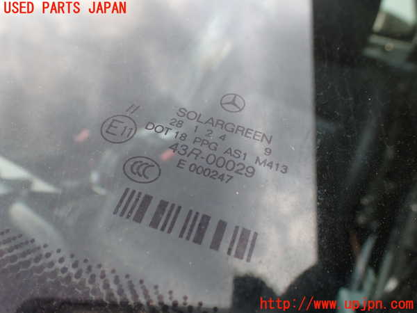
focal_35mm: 30
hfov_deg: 60.0
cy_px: 156
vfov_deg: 46.8
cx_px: 208
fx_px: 361
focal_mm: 5.4
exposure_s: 1/160
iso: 100
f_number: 3.2
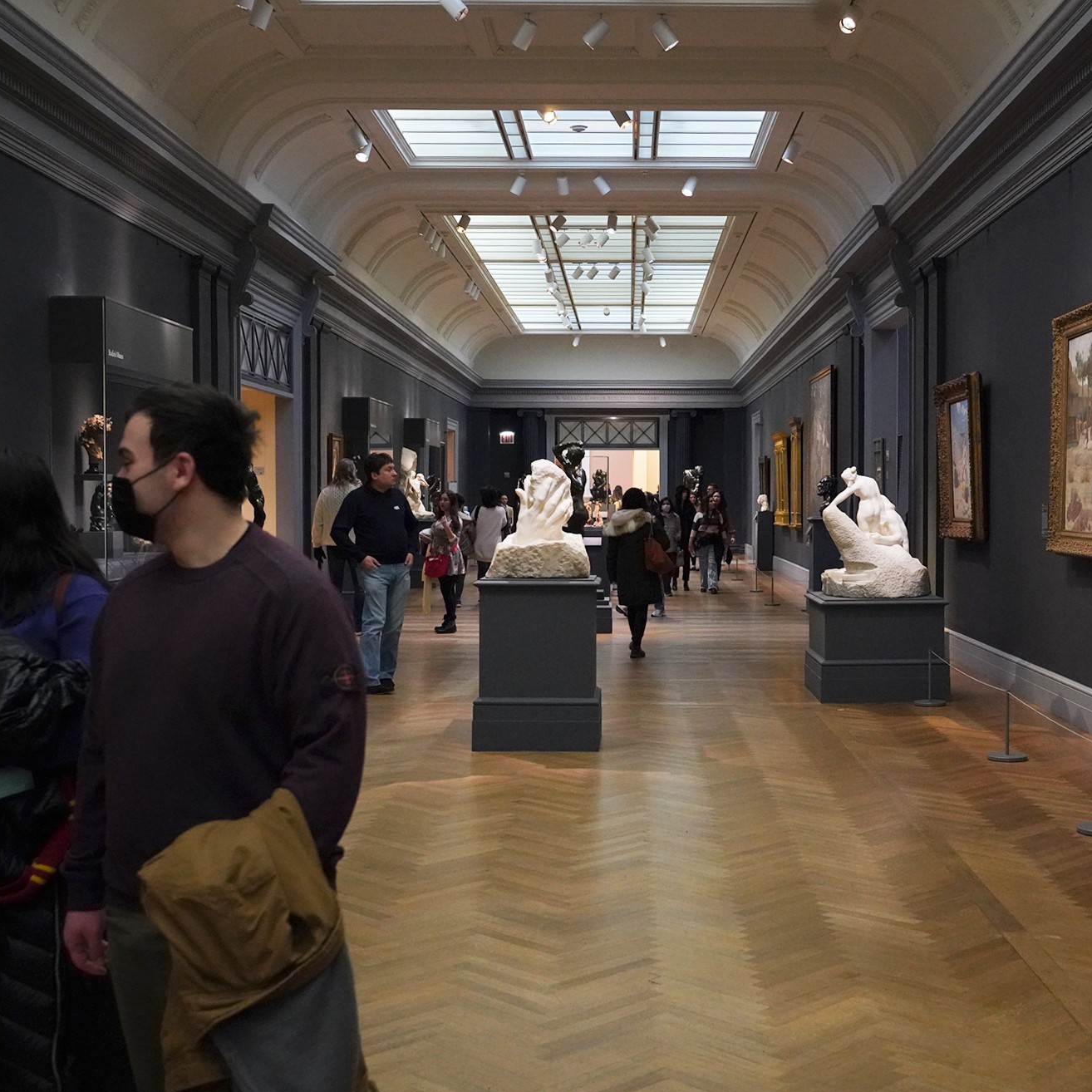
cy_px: 540
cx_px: 650
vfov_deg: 38.3
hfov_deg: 38.2
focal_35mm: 44
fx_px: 1570
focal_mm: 34
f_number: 5
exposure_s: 1/100
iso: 6400
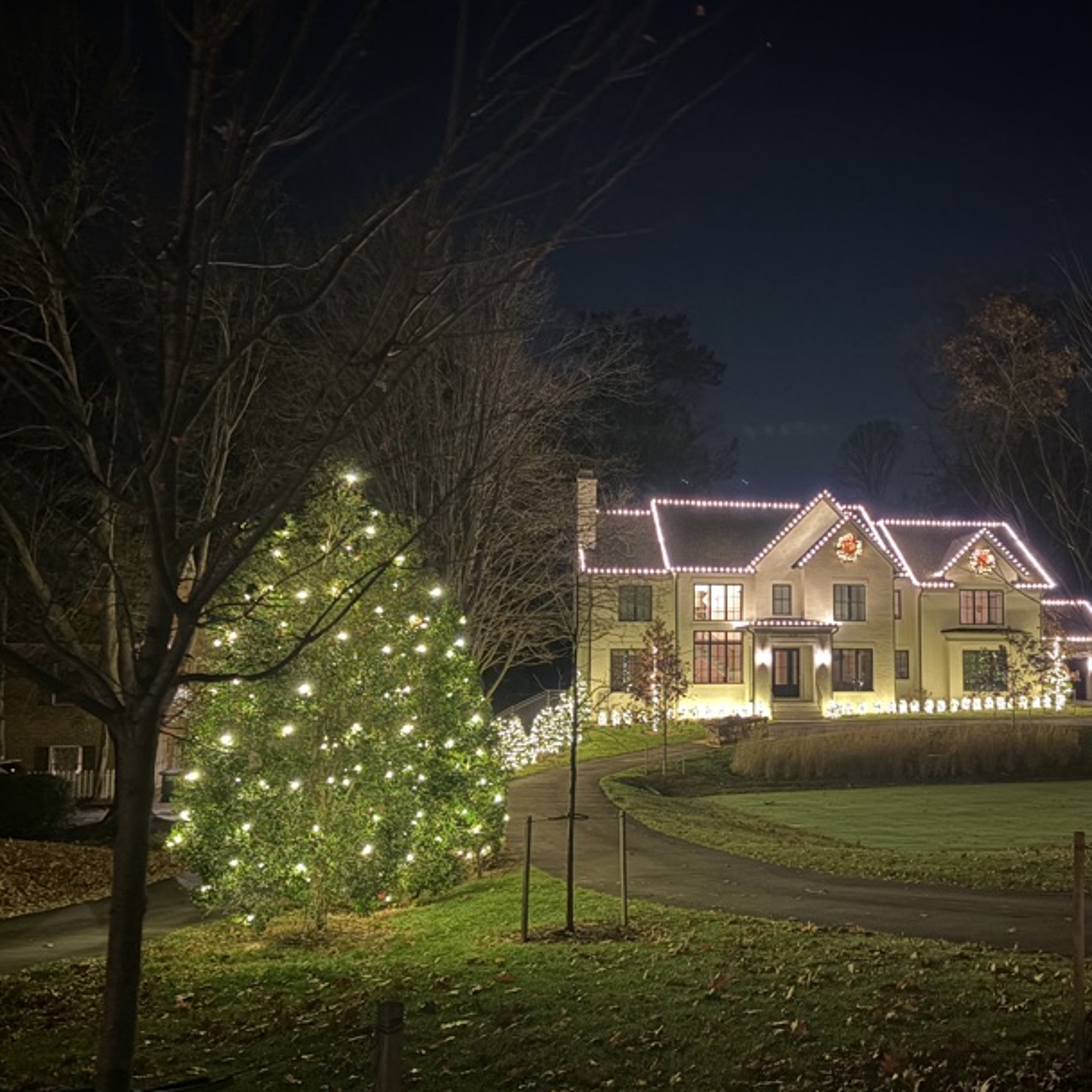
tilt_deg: +5.2
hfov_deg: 47.3
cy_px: 568
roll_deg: +0.3
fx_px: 1213
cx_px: 762
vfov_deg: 48.4
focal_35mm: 34
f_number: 1.6
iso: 800
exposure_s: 1/9
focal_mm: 5.96
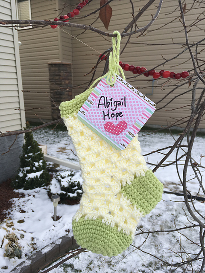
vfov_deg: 61.7
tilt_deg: -13.6
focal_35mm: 29
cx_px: 102
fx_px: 229
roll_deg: +1.8
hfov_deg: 48.2
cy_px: 136
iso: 25
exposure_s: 1/463
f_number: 2.2
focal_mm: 4.15
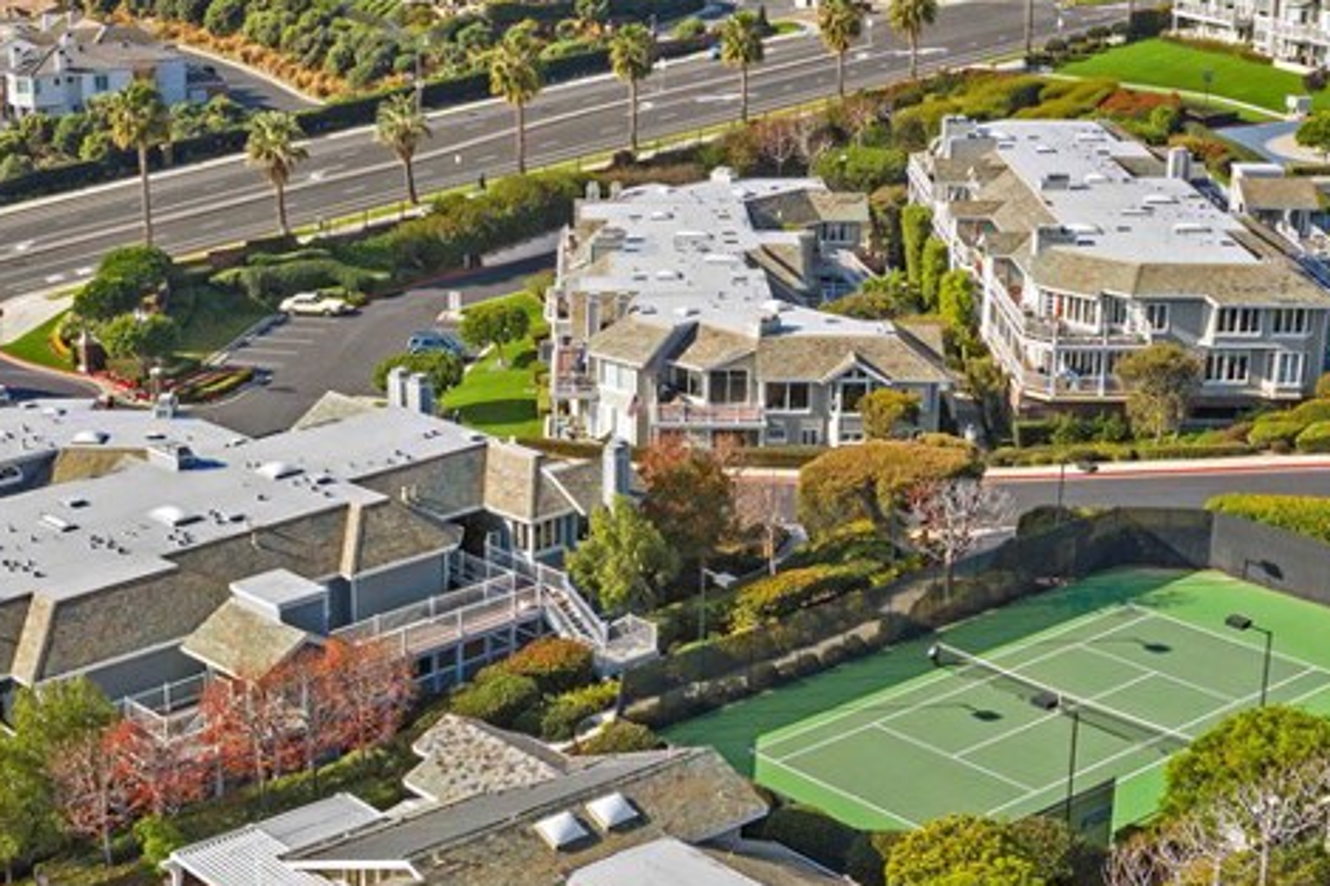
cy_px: 510
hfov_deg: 32.8
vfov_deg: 22.2
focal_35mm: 61
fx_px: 2253
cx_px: 546
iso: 100
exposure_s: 1/400
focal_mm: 10.26
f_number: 5.6
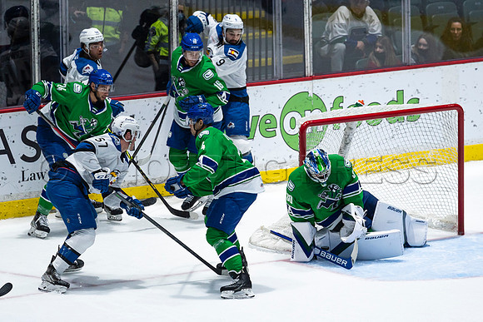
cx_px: 305
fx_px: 4548
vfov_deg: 4.1
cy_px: 138
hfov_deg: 6.1
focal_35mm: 339
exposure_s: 1/1250
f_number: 2.8
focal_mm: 200
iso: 1250
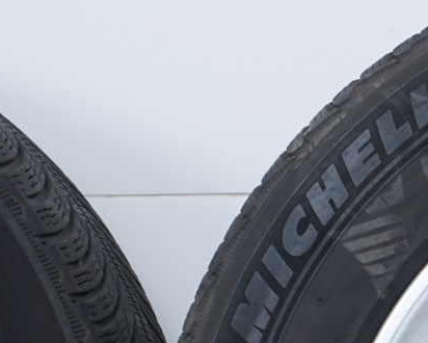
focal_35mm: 153
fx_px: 1939
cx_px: 577
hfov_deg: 12.2
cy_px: 497
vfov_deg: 9.8
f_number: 8
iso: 200
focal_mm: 35
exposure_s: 1/125
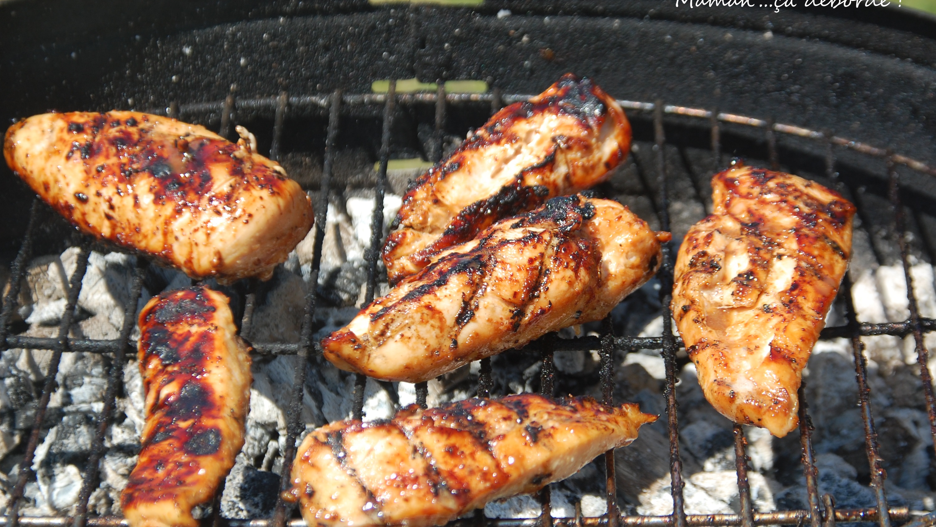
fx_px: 3127
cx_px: 469
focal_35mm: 126
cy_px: 284
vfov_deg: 9.6
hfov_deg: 17.0
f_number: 5.6
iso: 200
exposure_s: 1/500
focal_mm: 80
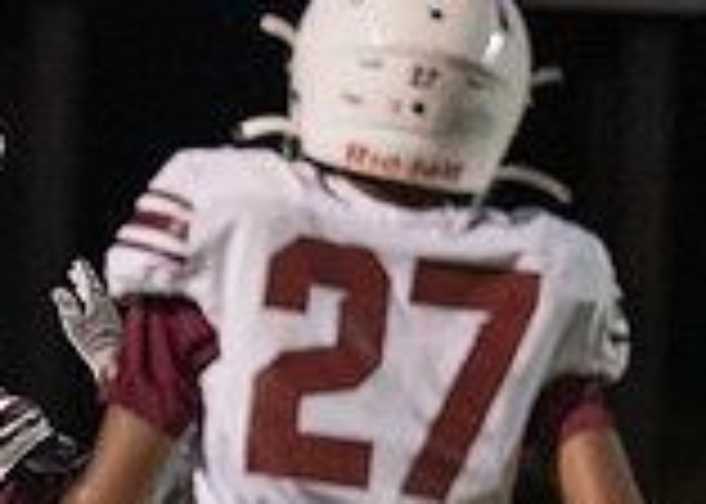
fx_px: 17477
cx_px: -379
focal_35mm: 872
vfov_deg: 1.7
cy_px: 648
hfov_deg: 2.3
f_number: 2.8
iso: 2000
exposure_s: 1/1000
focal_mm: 194
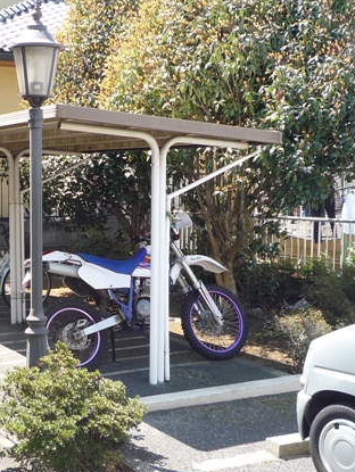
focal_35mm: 57
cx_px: 43
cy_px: 267
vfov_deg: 33.7
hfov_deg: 25.0
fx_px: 778
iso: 100
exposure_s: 1/250
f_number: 2.8
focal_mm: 4.5
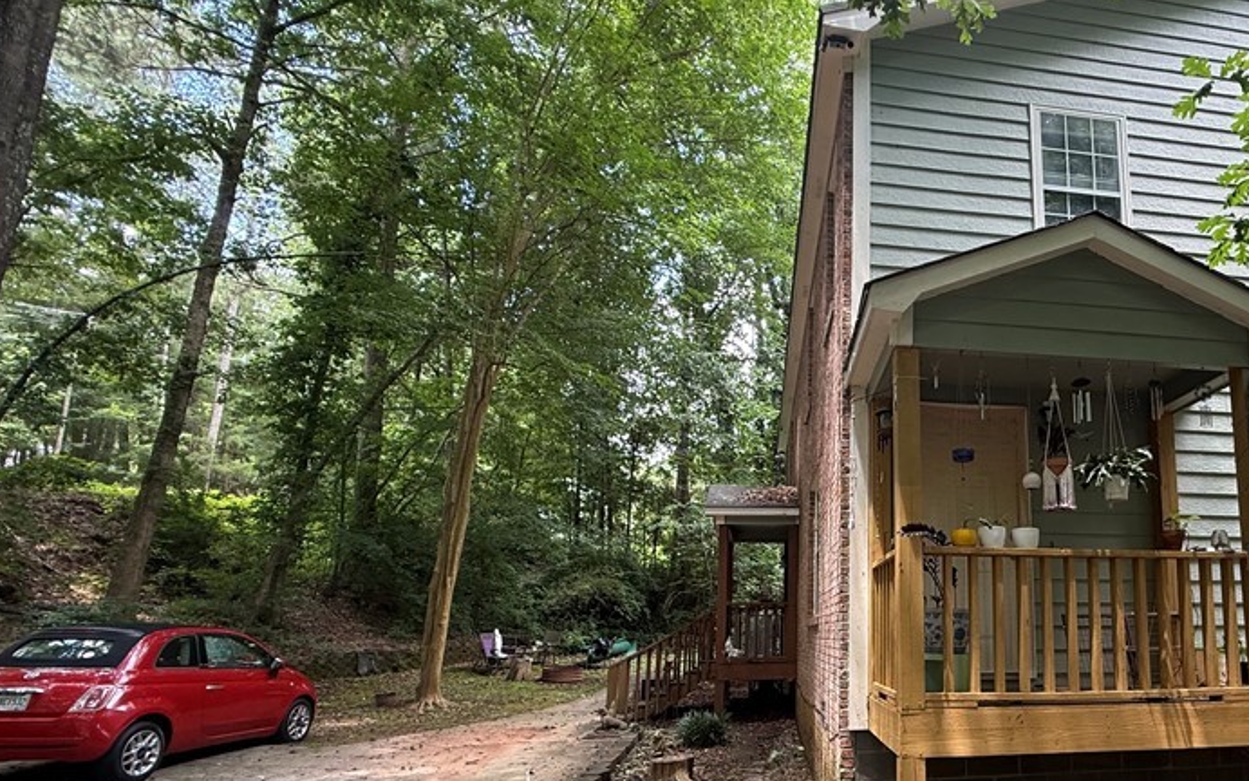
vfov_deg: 54.1
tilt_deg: +9.3
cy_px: 515
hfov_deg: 75.2
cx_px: 900
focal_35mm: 22
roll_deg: +0.9
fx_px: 749
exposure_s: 1/99
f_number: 2.2
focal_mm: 2.22
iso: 125
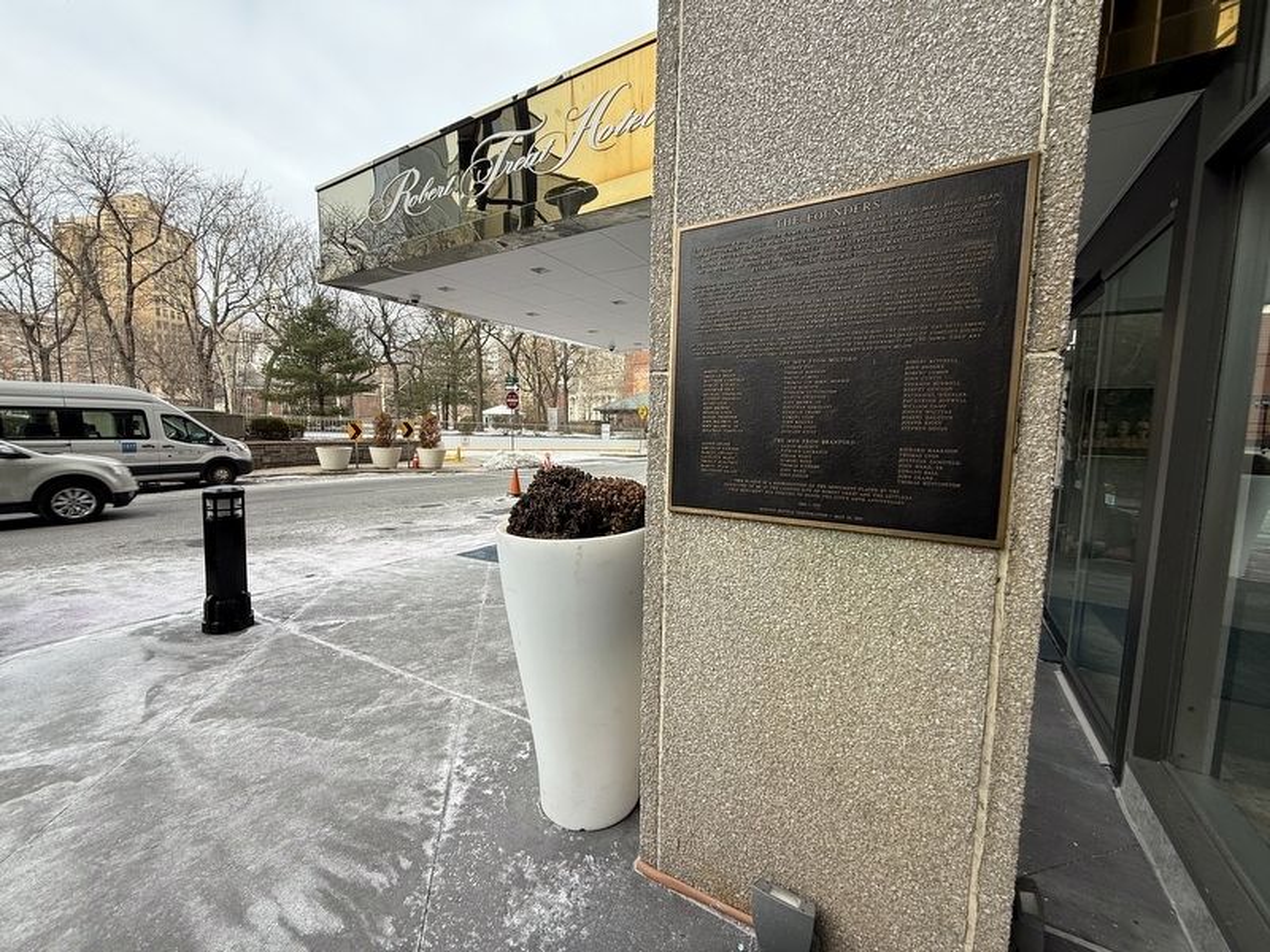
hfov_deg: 102.1
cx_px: 635
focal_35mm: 14
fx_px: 514
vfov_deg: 85.7
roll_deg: +0.7
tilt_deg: -3.6
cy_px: 476
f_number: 2.2
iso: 50
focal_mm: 2.22
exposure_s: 1/338
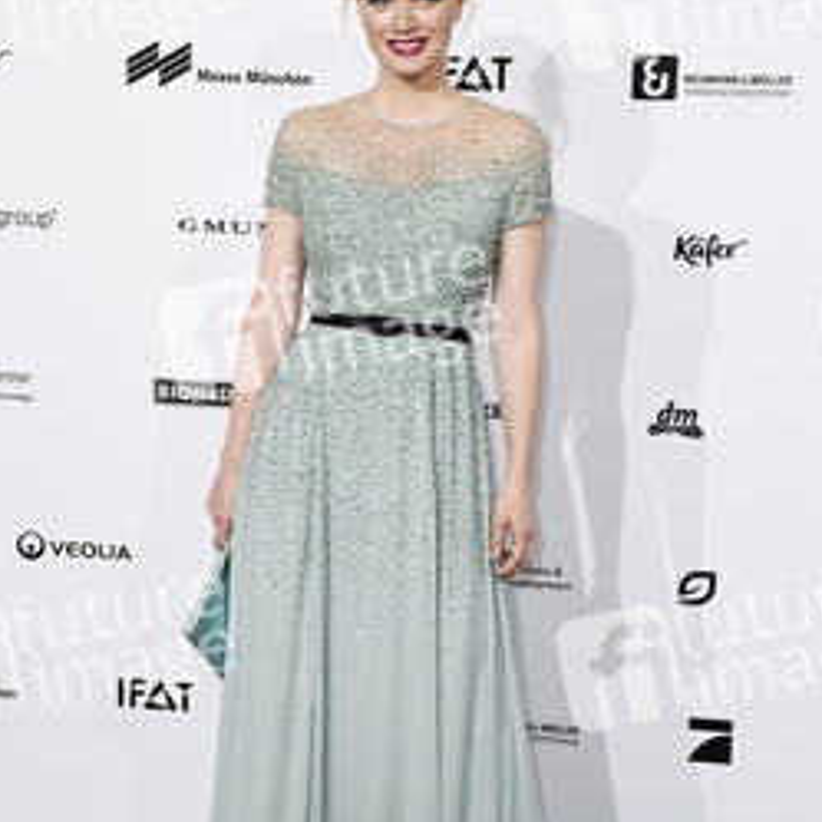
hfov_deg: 24.1
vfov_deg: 24.1
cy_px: 489
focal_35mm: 72
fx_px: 1926
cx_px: 426
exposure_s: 1/125
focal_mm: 35
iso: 1000
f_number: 6.3
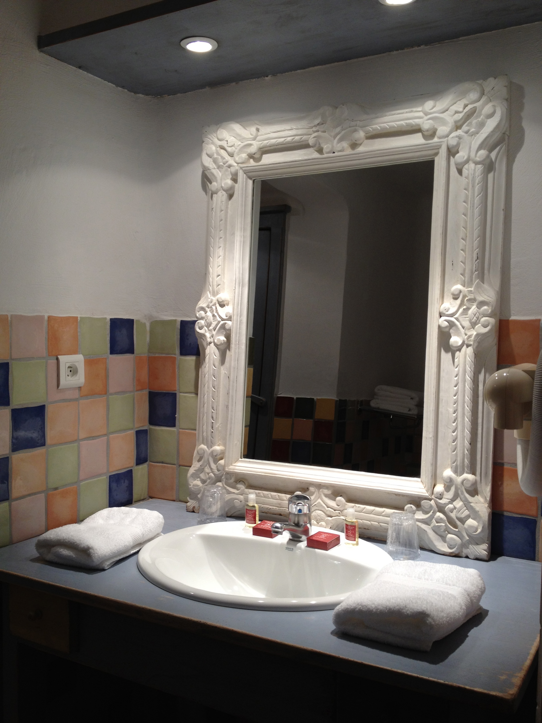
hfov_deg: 40.7
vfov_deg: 52.6
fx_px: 731
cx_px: 271
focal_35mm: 35
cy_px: 362
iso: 64
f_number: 2.4
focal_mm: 4.28
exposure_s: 1/40
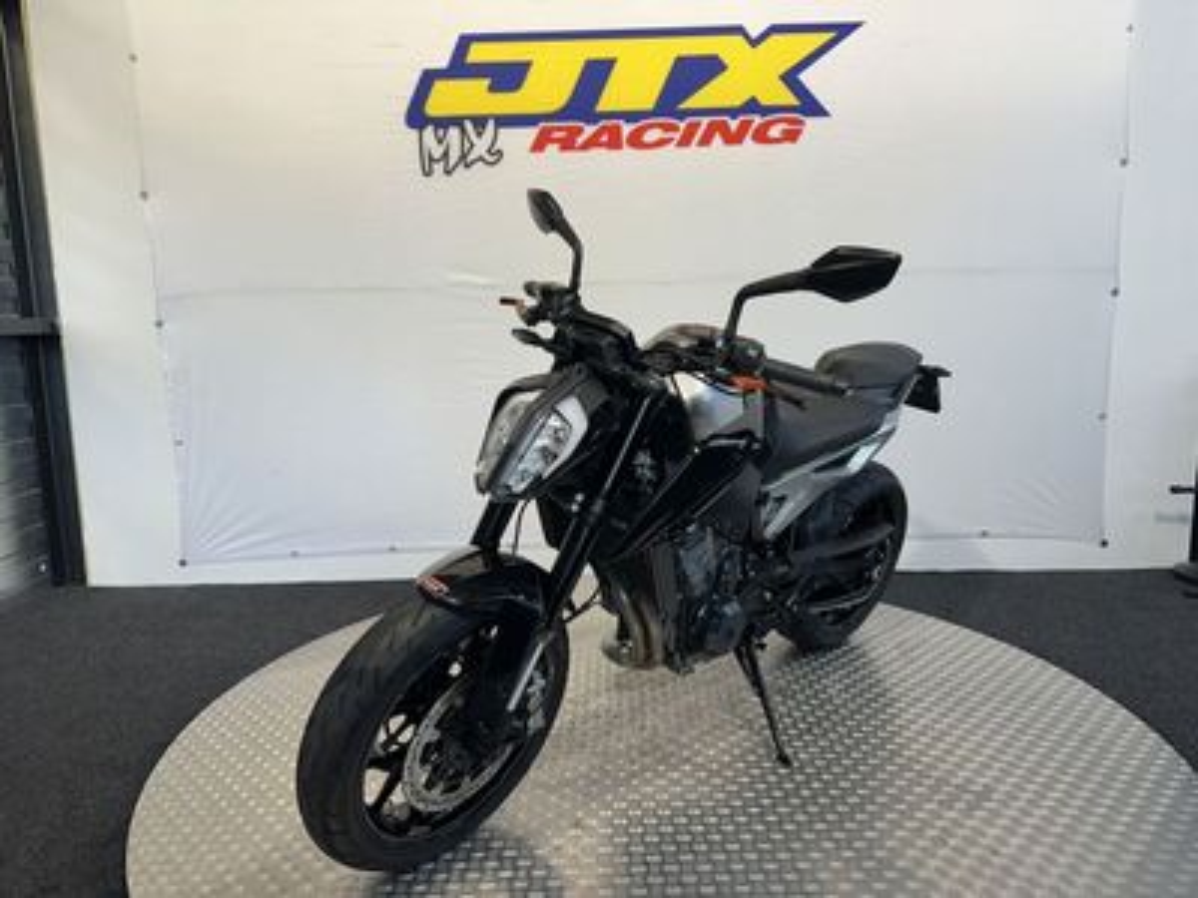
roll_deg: +0.3
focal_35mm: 24
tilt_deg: -9.9
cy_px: 449
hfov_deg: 71.6
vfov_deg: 56.8
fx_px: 831
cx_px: 599
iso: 64
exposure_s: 1/100
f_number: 1.78
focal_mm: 6.86
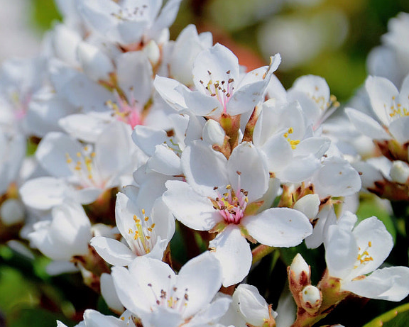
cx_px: -43
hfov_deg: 7.0
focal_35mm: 273
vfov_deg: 5.7
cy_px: 281
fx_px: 3305
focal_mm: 70
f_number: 6.3
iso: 100
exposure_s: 1/500
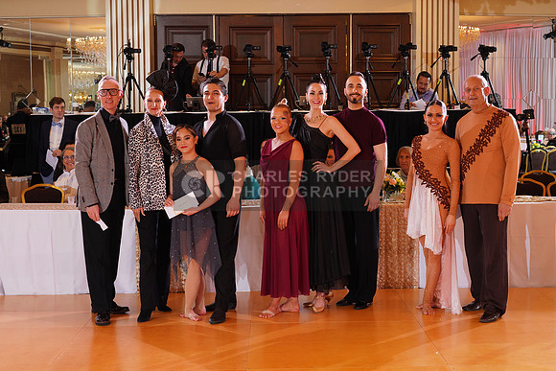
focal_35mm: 57
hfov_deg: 35.0
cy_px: 186
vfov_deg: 23.8
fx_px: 880
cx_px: 278
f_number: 5.6
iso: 1600
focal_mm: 57
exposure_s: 1/200
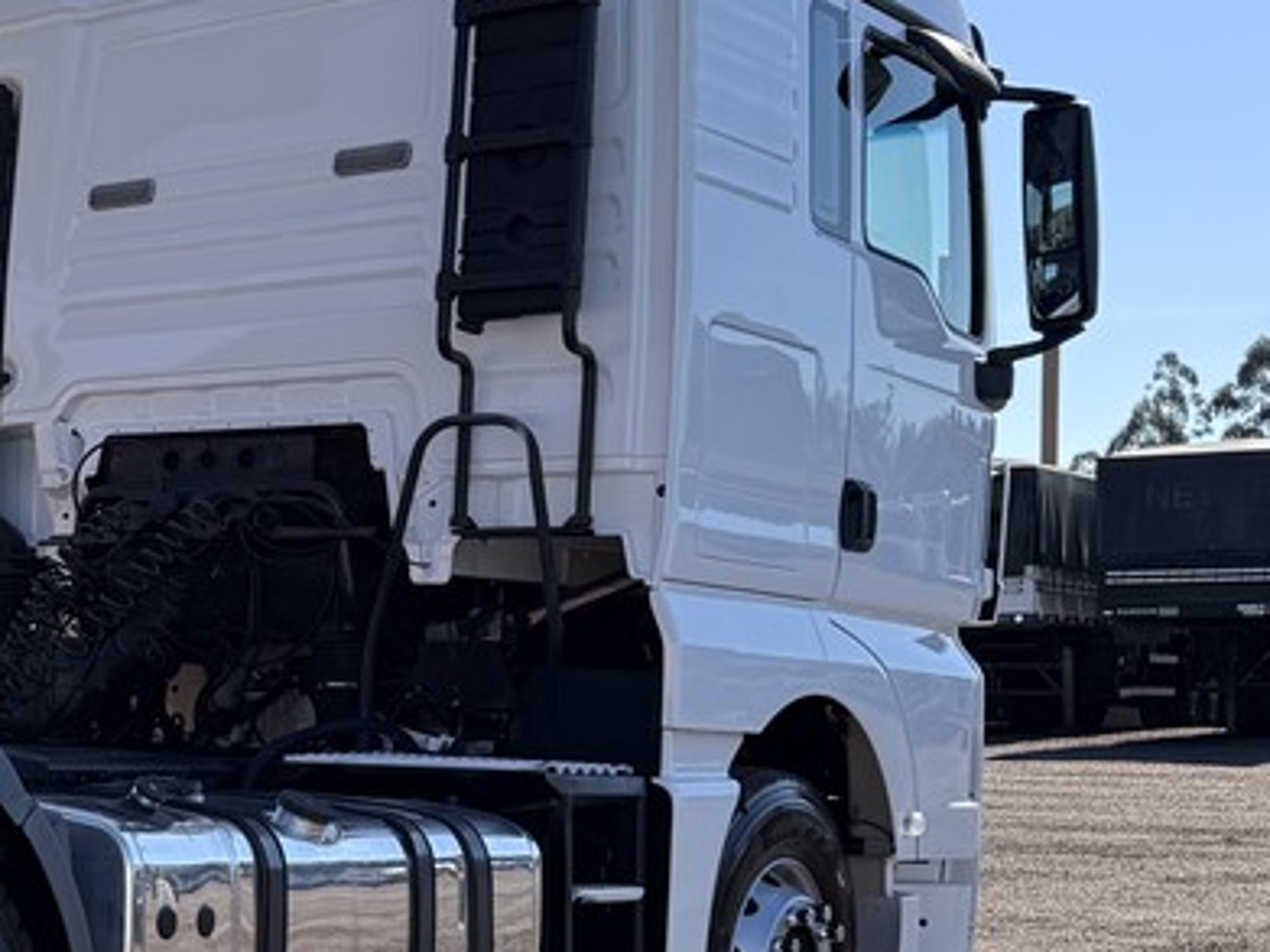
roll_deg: +0.1
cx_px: -362
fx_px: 2567
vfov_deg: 20.9
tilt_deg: -1.6
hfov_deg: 24.4
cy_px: 666
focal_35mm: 70
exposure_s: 1/3425
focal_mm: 6.76
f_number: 1.78
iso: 80
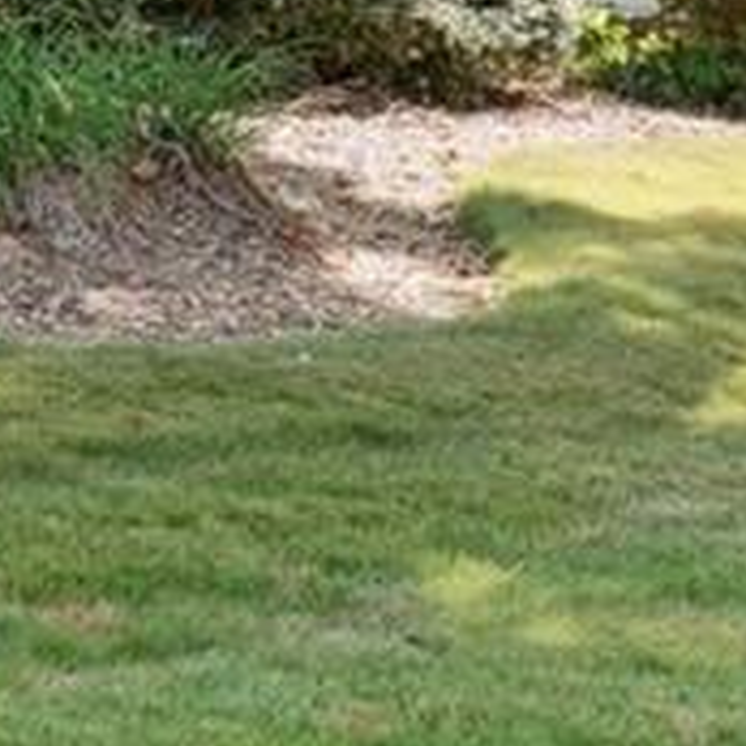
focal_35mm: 150
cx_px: 1175
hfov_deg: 11.1
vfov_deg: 11.4
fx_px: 3657
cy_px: -116
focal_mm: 30
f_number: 6.3
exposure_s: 1/320
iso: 400
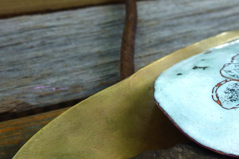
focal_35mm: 62
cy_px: 107
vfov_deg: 21.8
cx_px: 195
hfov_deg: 31.5
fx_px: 412
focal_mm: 6
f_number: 3.7
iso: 200
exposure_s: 1/60
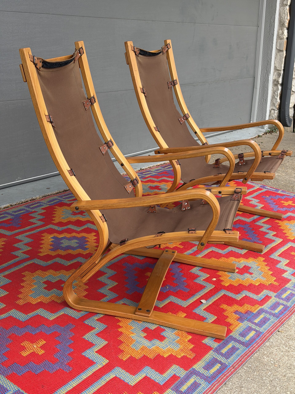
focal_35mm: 48
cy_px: 197
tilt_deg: -16.6
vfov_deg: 39.7
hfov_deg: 30.3
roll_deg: -1.5
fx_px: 545
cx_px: 148
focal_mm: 6.76
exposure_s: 1/432
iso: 64
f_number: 1.78
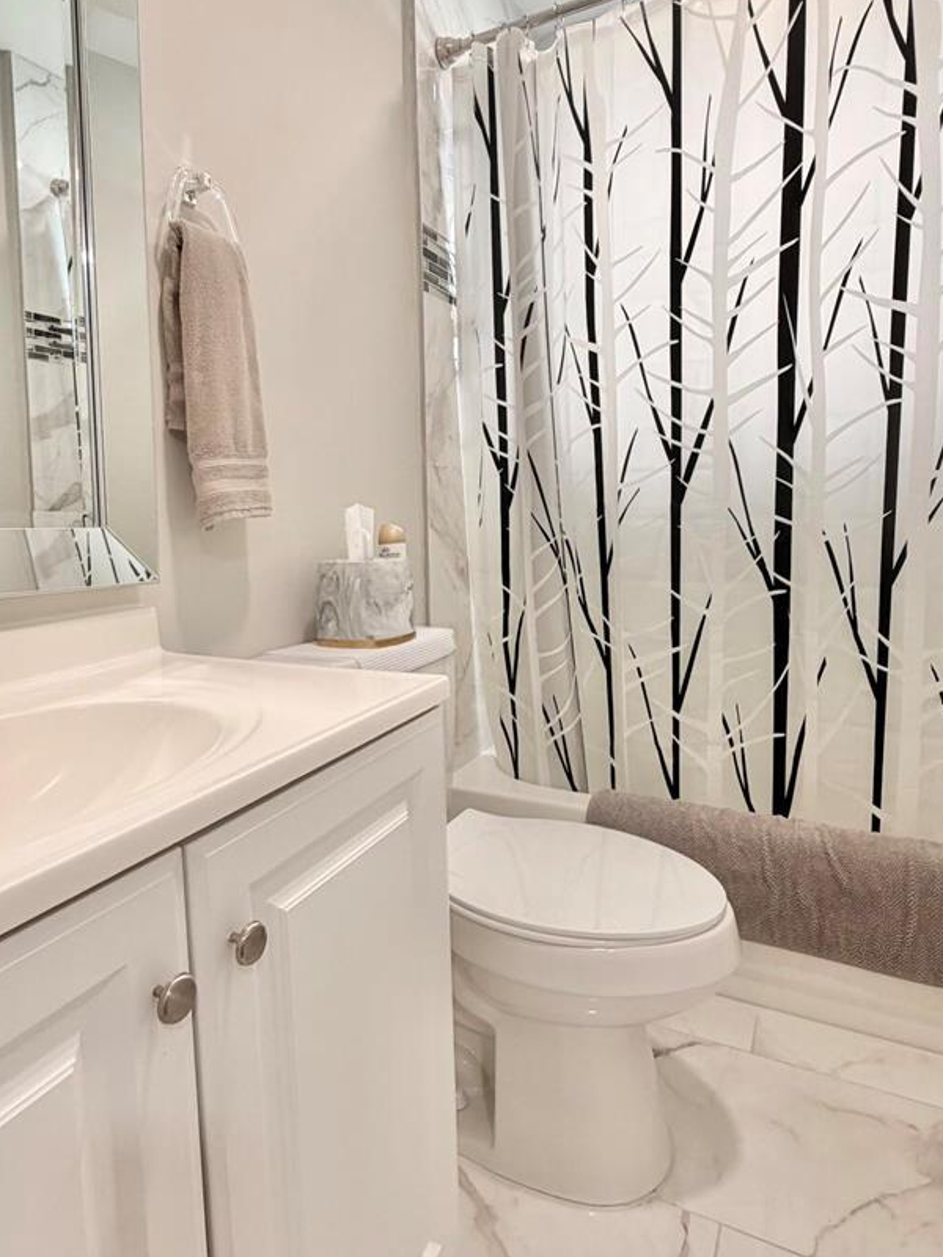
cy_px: 594
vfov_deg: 78.9
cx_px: 416
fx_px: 763
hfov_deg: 63.3
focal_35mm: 21
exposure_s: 1/120
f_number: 2.2
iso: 160
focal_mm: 2.22
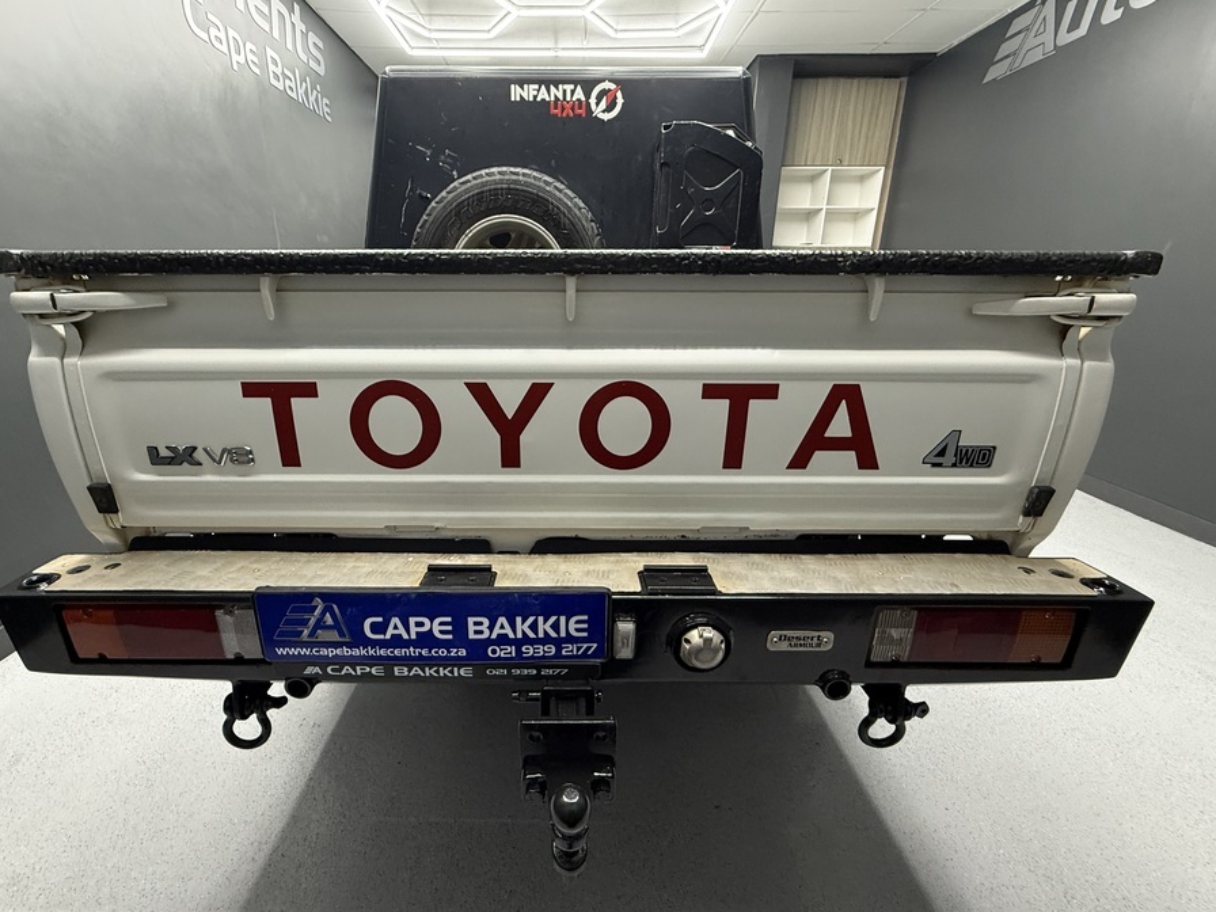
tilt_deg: -19.1
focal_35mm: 16
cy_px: 470
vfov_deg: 78.1
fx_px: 562
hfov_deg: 94.3
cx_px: 560
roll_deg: -0.5
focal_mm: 2.22
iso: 320
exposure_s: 1/50
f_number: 2.2
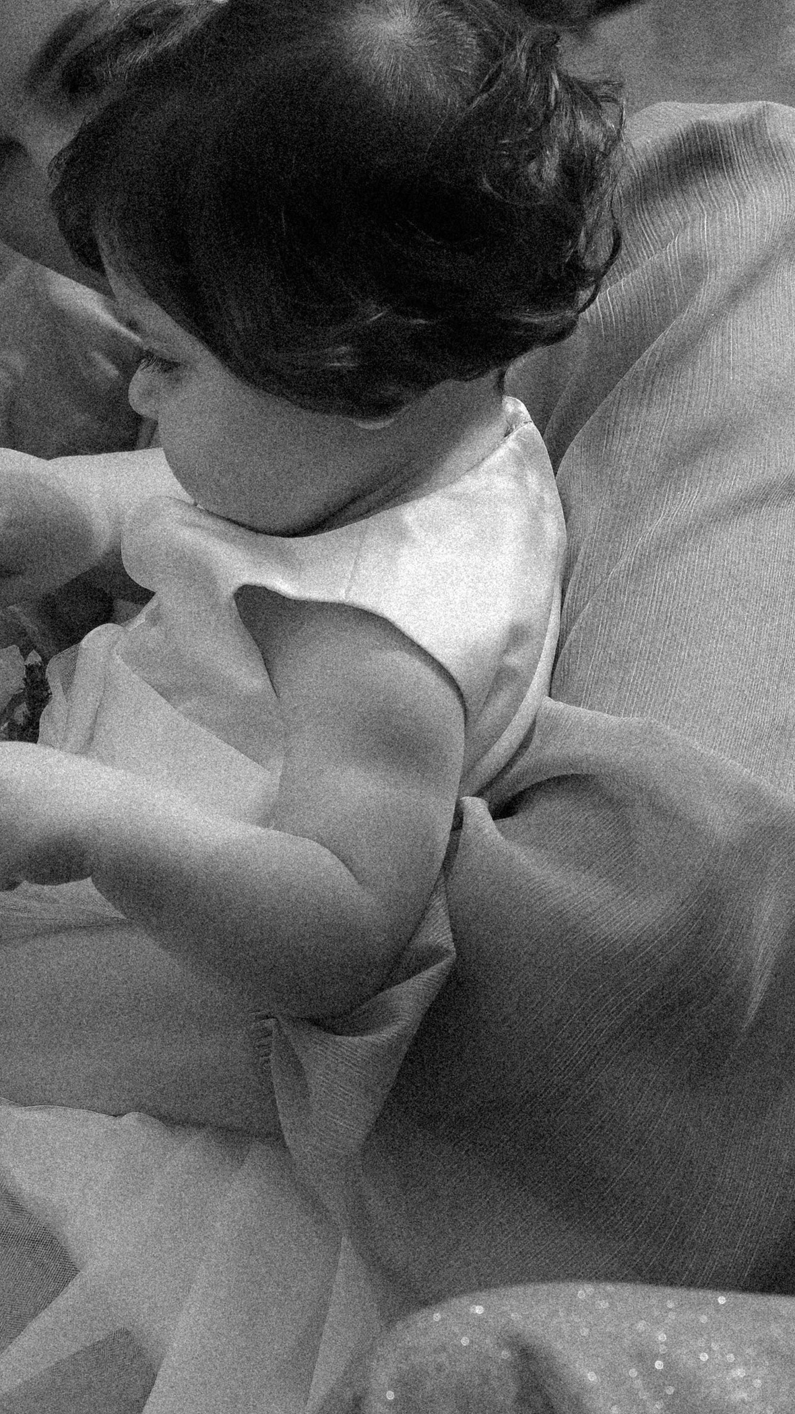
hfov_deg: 5.8
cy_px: 862
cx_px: -49
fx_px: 7761
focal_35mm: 207
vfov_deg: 10.4
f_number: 4.5
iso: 100
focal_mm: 72
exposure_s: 1/1000
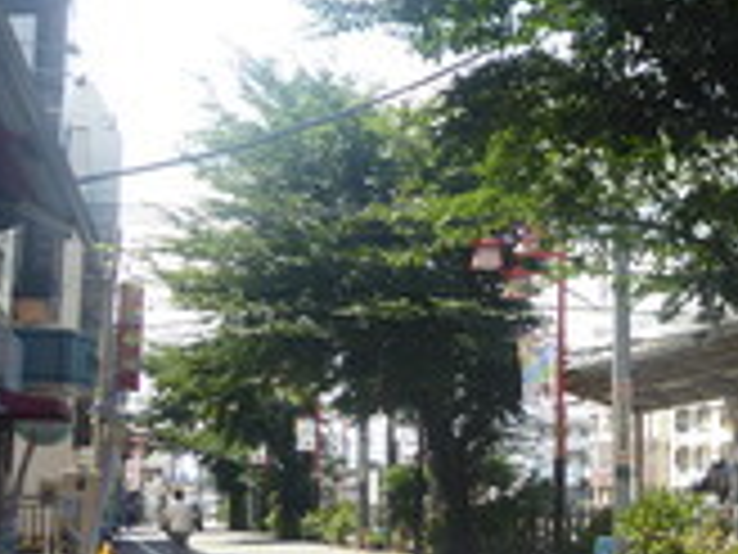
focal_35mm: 76
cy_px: 327
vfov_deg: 19.4
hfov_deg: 22.7
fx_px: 1620
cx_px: 981
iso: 100
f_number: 3.3
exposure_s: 1/400
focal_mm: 4.3
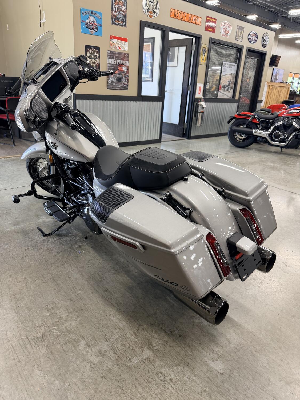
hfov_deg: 56.8
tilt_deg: -23.4
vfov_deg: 71.6
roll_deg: -3.9
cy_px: 200
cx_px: 150
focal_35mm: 24
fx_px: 277
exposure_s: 1/60
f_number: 1.78
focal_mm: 6.76
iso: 160
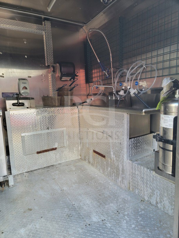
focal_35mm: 24
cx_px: 90
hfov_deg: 56.8
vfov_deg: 71.6
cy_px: 119
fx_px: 165
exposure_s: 1/120
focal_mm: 6.7
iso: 80
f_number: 1.8
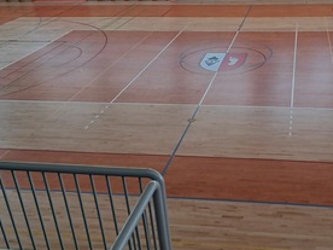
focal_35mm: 44
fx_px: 423
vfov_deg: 32.6
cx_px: 236
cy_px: 82
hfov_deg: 42.0
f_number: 1.8
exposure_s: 1/50
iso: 100
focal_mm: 4
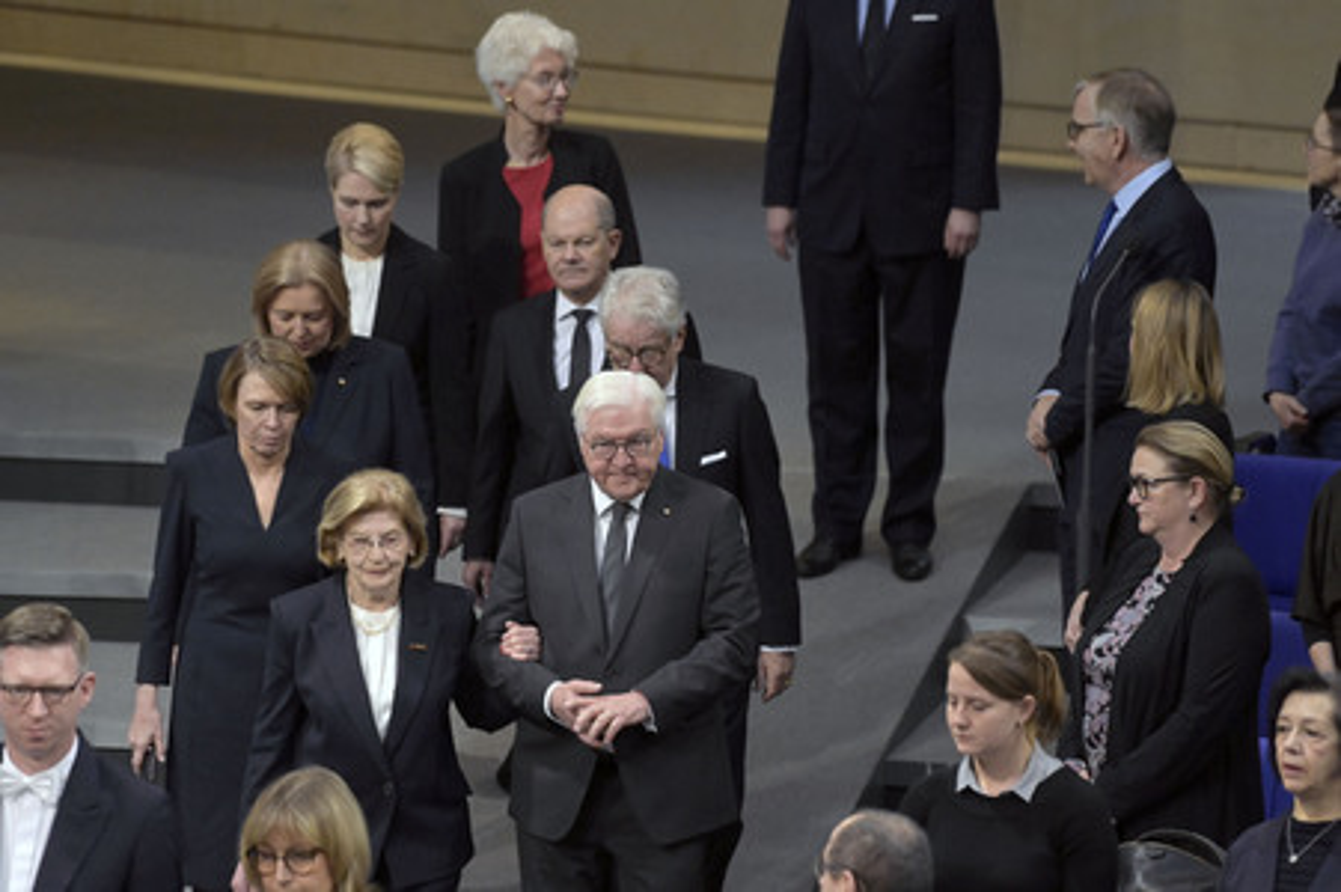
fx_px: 11911
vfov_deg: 4.3
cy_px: 446
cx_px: 670
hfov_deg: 6.4
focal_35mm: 320
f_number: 5.6
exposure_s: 1/320
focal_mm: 320
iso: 12800
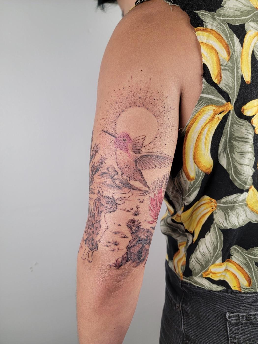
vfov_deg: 71.6
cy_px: 172
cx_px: 129
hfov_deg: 56.8
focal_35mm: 24
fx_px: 239
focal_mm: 6.7
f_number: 1.8
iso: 100
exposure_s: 1/120
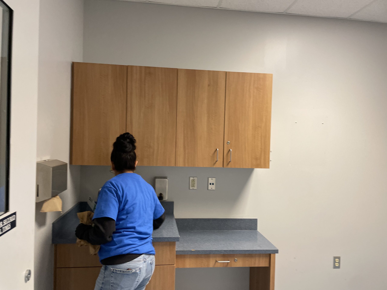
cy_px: 145
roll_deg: -2.4
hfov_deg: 67.3
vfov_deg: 53.1
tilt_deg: -0.4
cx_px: 194
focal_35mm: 26
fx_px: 291
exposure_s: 1/60
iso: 160
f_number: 1.6
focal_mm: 4.2
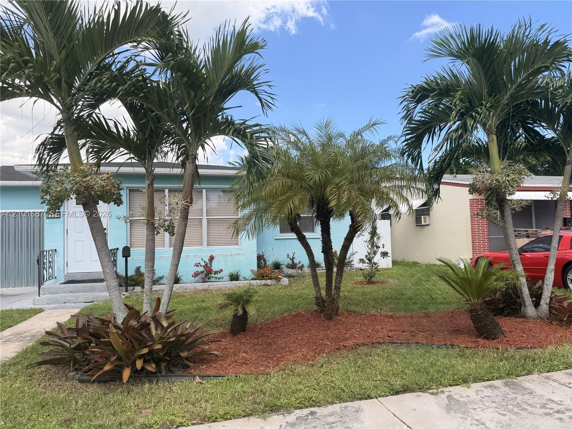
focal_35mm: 24
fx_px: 397
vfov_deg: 56.8
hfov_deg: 71.6
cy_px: 214
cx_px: 286
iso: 80
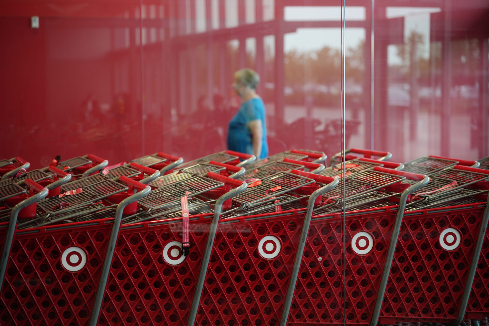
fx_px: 1032
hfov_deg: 26.7
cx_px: 244
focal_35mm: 76
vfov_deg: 17.9
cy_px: 163
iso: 640
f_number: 2.8
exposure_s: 1/200
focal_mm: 76
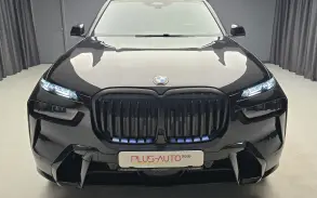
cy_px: 77
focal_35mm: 30
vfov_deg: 41.6
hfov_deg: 62.9
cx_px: 162
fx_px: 259
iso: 80
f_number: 1.7
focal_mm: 6.3
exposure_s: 1/61
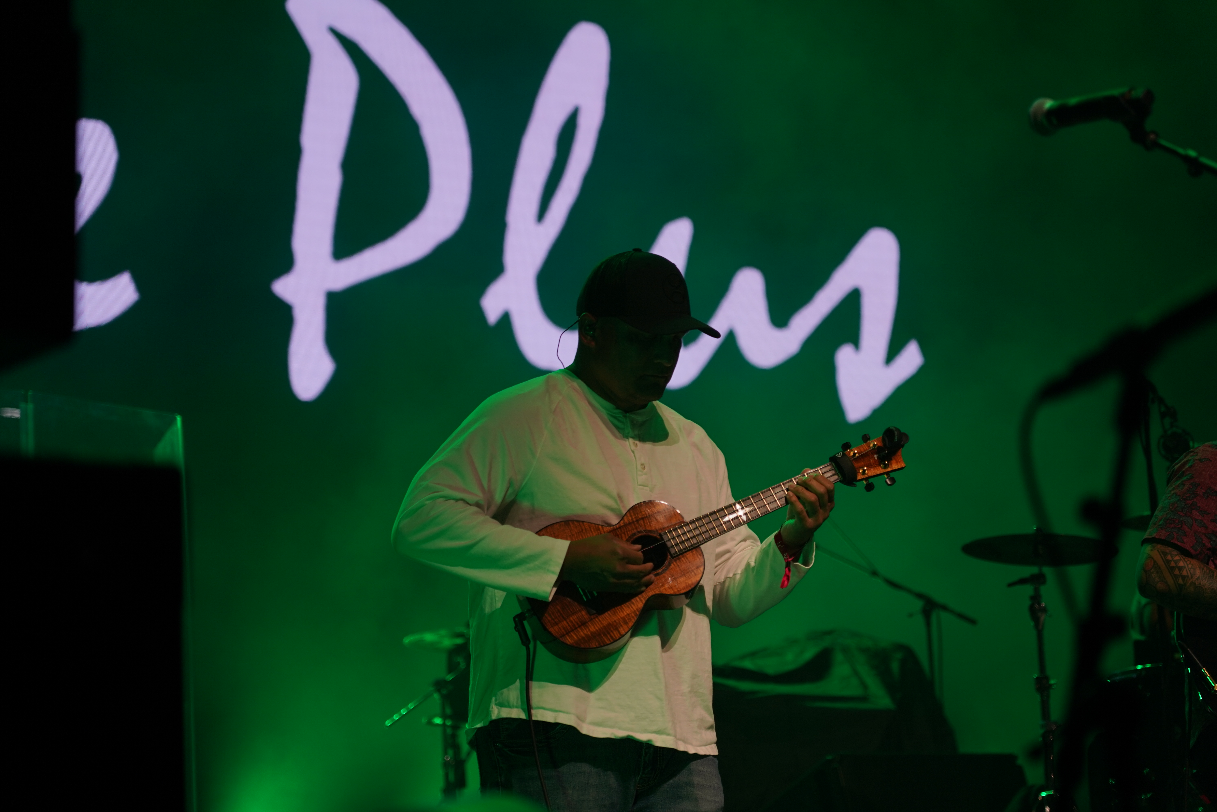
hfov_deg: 19.5
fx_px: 3549
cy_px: 406
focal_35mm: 105
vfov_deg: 13.0
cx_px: 608
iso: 320
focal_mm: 105
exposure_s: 1/125
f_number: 4
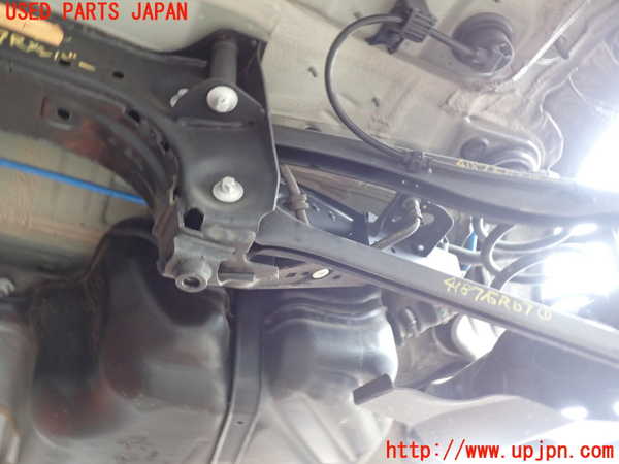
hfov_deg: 60.0
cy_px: 232
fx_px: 536
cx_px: 310
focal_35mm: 30
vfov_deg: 46.8
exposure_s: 1/30
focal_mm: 5.4
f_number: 2.3
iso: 400
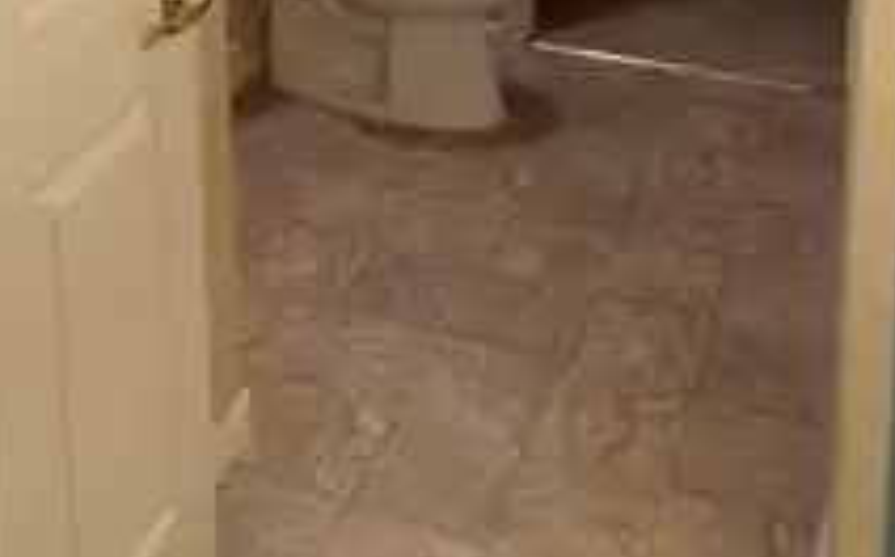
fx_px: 1267
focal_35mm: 52
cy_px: -253
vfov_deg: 21.3
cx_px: 342
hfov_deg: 38.7
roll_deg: +1.2
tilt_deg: -9.1
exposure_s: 1/60
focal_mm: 4.25
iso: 250
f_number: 1.8
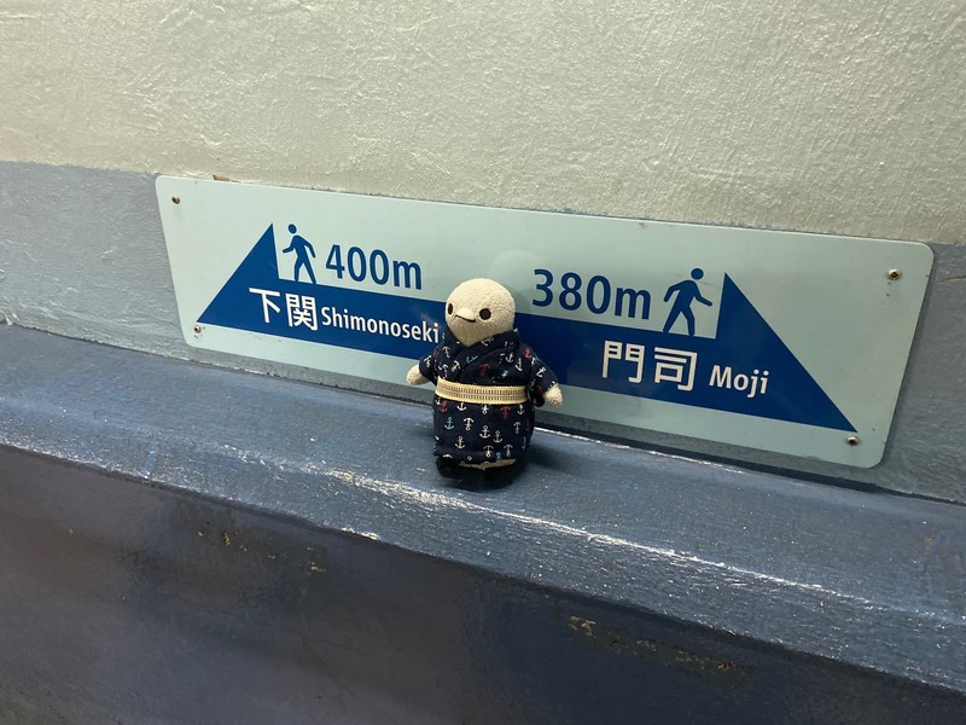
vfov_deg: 53.1
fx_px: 726
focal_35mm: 26
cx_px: 483
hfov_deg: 67.3
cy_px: 362
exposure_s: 1/30
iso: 640
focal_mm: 4.25
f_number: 1.8
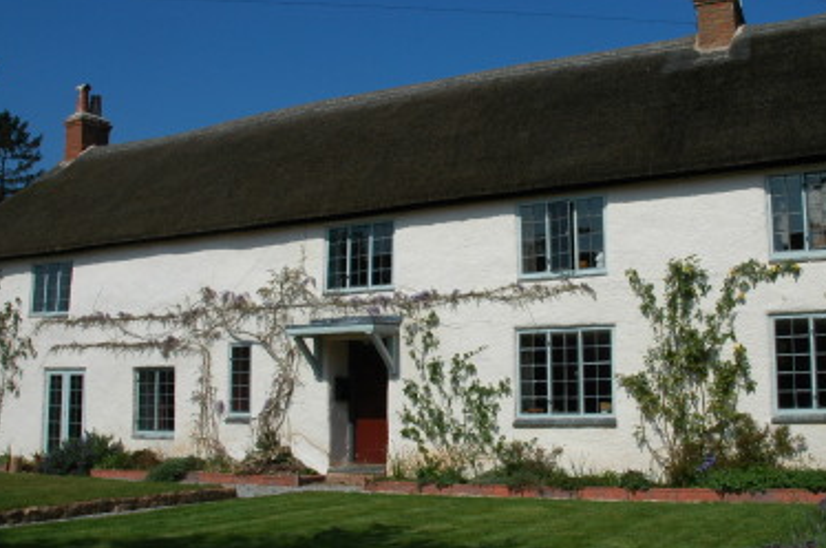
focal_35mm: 37
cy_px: 289
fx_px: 847
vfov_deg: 35.8
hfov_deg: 51.9
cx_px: 446
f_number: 11
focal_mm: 18
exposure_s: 1/500
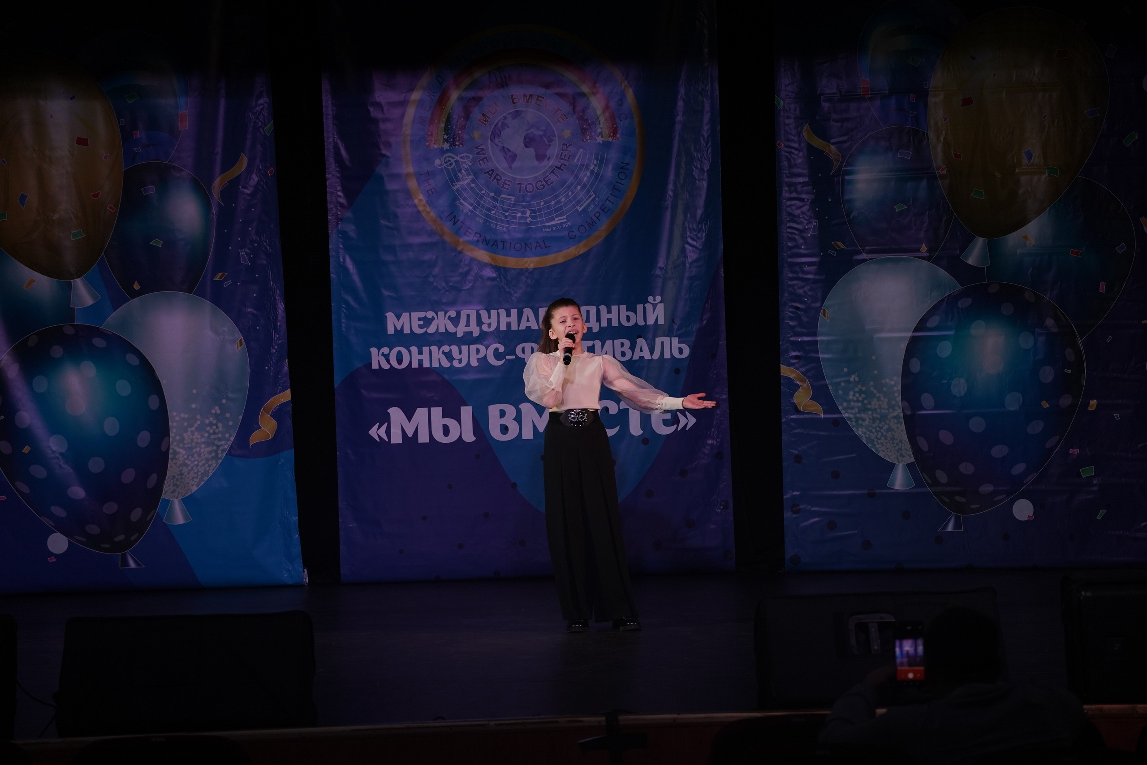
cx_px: 574
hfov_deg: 20.4
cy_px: 382
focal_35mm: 100
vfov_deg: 13.7
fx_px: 3186
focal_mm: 100
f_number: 4.5
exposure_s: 1/400
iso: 1600
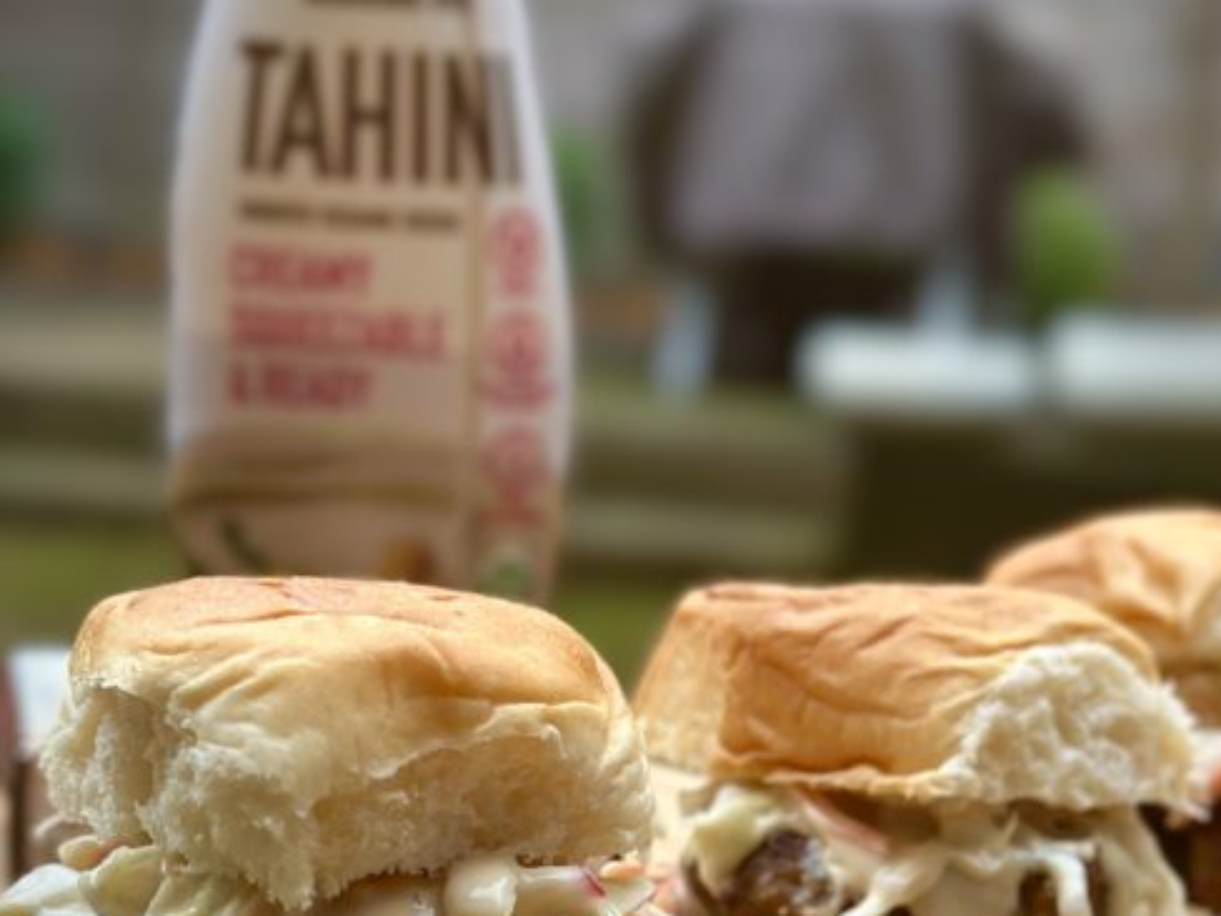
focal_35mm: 59
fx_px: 2081
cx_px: 748
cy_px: 553
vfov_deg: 24.8
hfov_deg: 32.6
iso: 80
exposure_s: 1/571
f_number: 1.78
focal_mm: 6.86
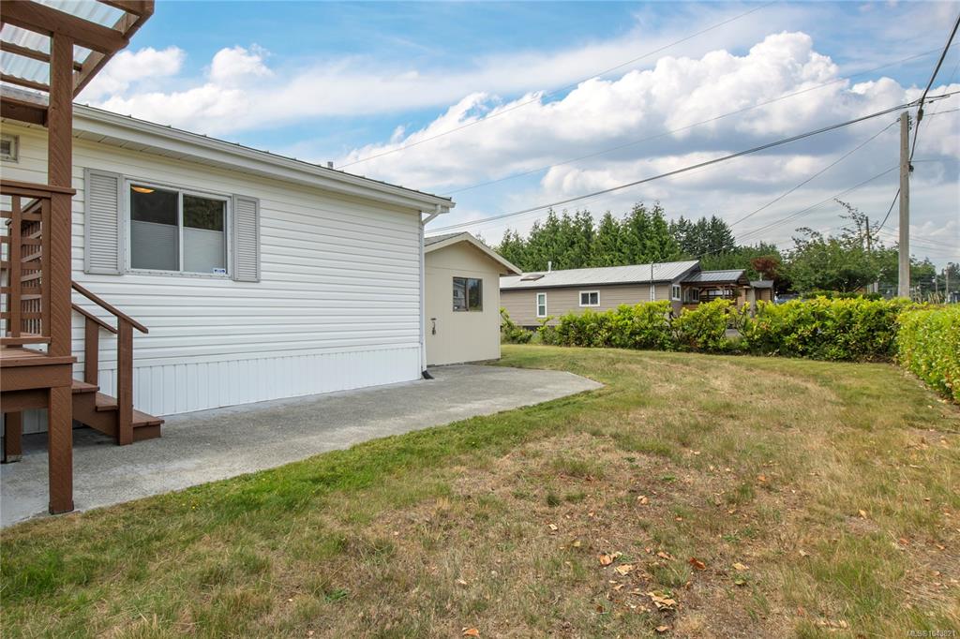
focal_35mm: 18
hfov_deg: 90.0
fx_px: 480
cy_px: 320
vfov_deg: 67.3
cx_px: 480
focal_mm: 12
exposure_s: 1/320
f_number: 11
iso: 250
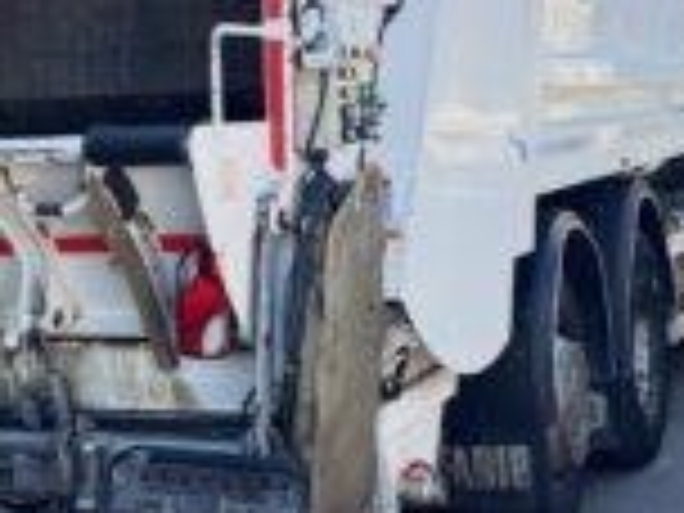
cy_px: 18
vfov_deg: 22.5
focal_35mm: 63
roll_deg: +1.6
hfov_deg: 30.7
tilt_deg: +6.8
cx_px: 320
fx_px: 1245
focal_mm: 6.76
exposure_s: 1/414
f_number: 1.78
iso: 80
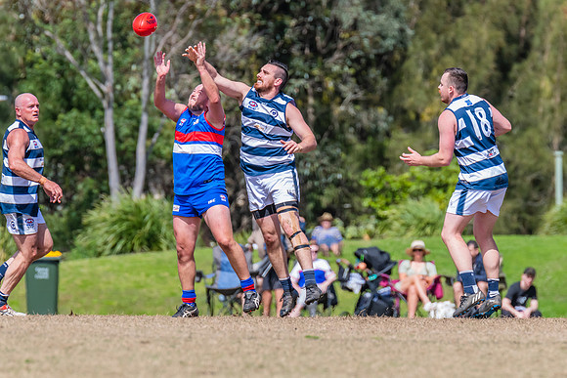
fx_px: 8387
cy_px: 192
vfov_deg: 2.6
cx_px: 349
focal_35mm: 532
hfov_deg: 3.9
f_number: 8
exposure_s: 1/2000
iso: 800
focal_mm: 420
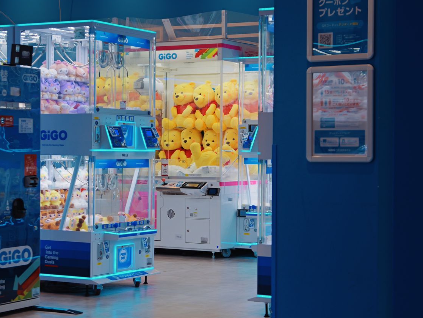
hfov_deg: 22.7
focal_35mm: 86
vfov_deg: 17.2
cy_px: 166
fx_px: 1051
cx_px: 203
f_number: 2.8
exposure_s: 1/250
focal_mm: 34
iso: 100
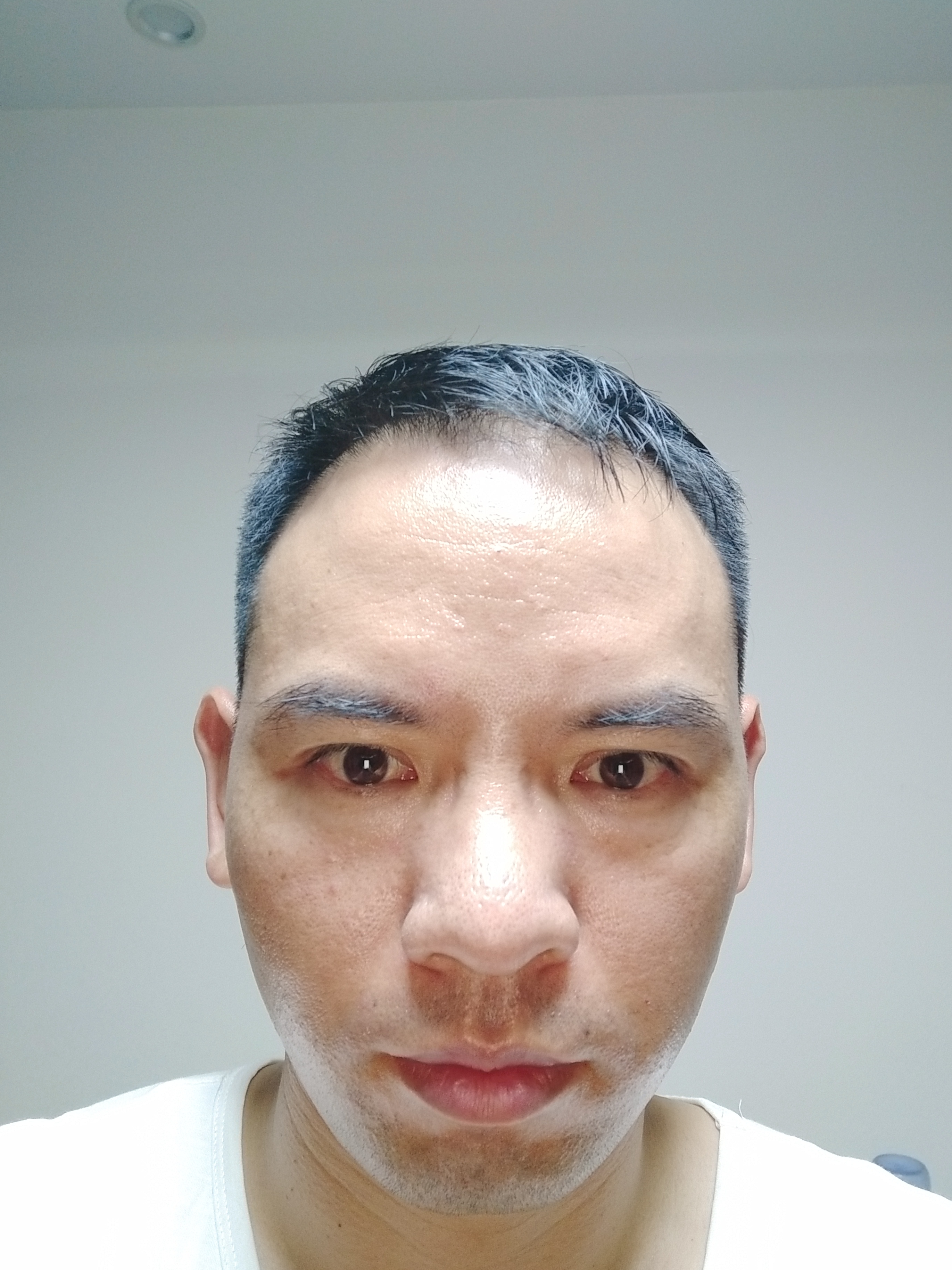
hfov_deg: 44.2
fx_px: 1173
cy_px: 683
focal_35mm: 32
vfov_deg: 56.8
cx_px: 494
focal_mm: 3.87
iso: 359
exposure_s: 1/33.3
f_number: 2
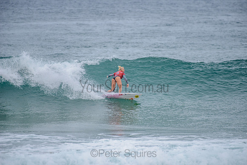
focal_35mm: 500
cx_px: 124
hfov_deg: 4.1
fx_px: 3431
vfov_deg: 2.8
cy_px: 82
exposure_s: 1/2000
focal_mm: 500
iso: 360
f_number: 5.6
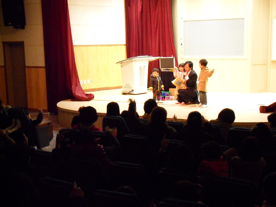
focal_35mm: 53
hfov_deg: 36.2
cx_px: 145
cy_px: 105
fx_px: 423
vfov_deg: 27.5
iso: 800
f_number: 4.3
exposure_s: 1/20
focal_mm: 9
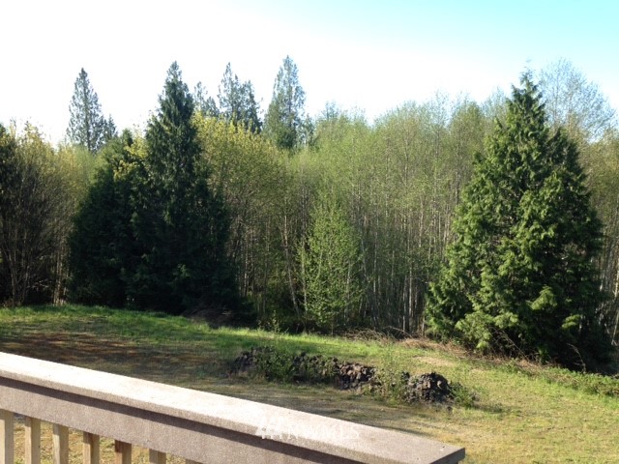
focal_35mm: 33
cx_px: 310
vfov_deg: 42.9
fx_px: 590
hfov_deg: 55.4
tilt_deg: -6.2
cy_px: 232
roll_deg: +1.0
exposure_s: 1/390
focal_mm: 4.12
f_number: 2.4
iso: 50
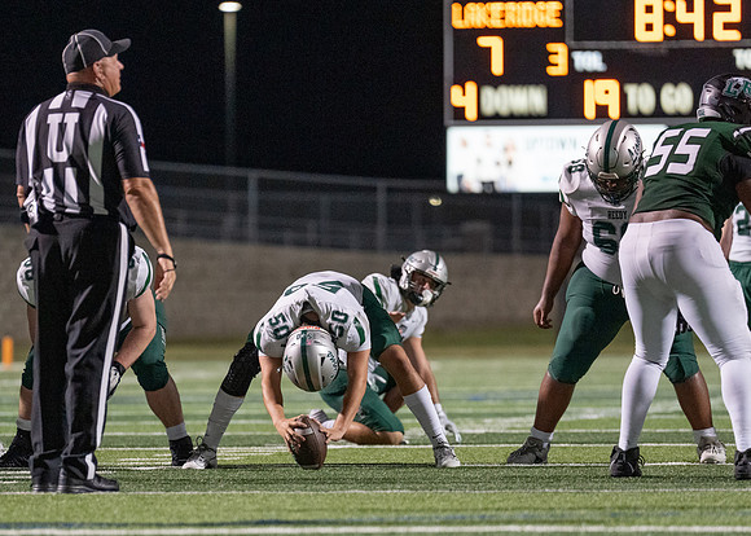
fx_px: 6617
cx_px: 305
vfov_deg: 4.6
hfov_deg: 6.5
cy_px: 392
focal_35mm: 310
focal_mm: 200
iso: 4000
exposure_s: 1/1000
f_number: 2.8
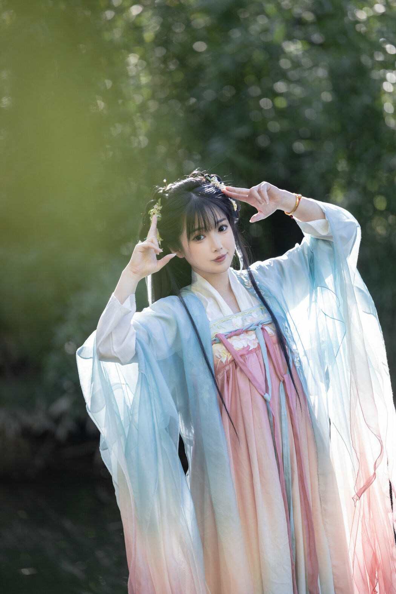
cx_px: 198
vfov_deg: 10.3
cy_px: 297
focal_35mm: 200
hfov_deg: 6.9
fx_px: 3300
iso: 500
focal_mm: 200
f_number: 2.8
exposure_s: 1/250
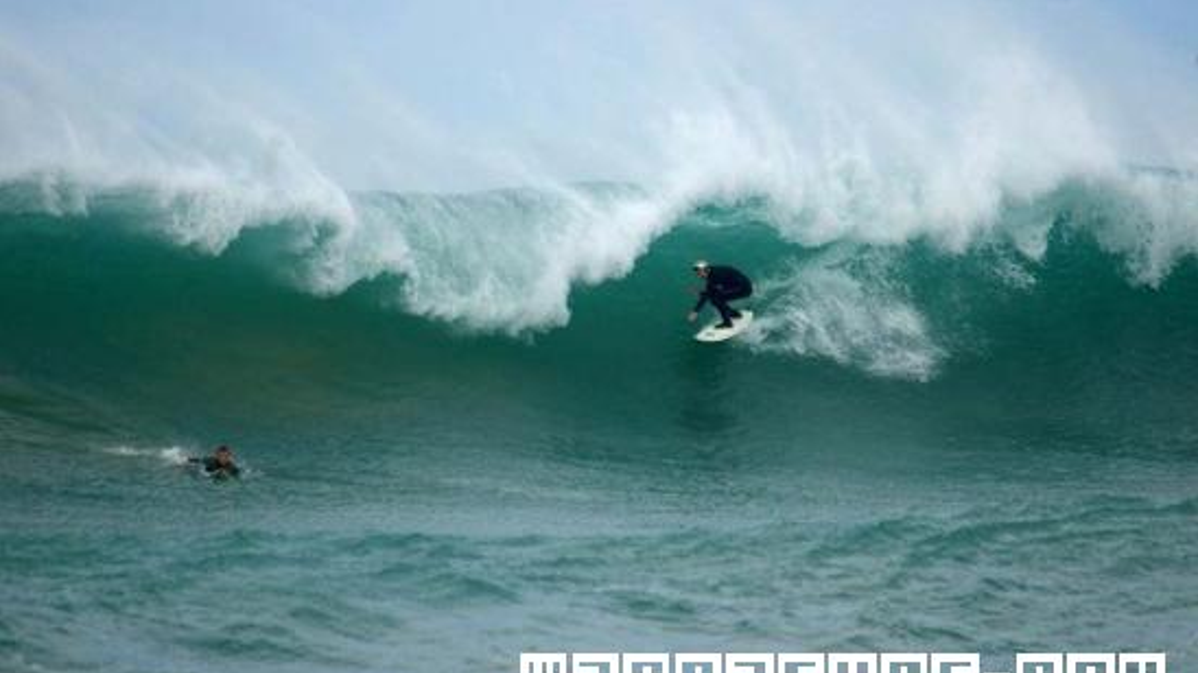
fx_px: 15022
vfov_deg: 2.6
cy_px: 328
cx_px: 599
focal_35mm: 473
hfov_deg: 4.6
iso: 200
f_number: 8
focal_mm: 300
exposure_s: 1/500
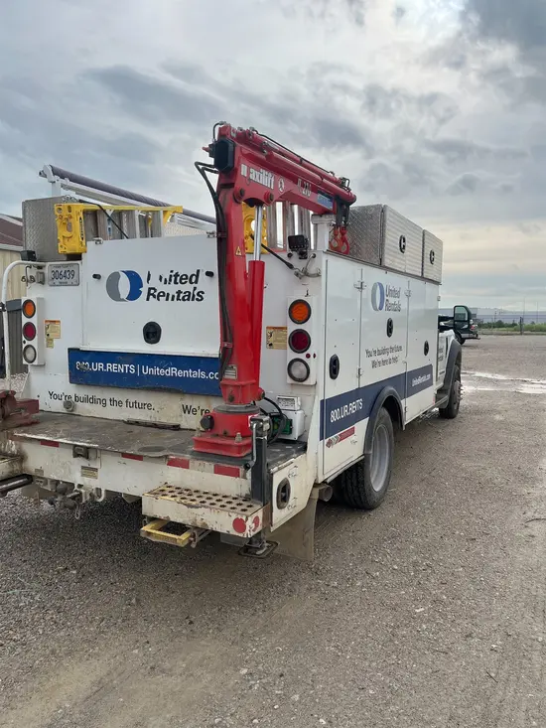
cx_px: 273
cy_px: 364
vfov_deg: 67.3
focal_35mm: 26
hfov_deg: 53.1
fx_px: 547
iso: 50
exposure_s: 1/3413
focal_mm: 5.1
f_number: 1.6
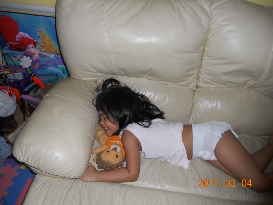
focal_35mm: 27
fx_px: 213
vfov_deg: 51.4
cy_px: 102
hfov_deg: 65.3
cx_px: 136
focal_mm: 4.9
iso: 80
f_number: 3.2
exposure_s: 1/25
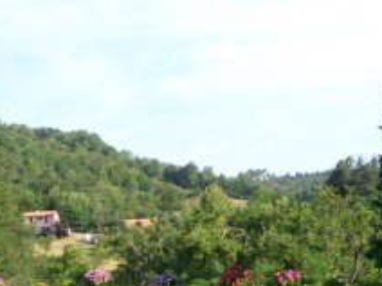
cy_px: 210
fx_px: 795
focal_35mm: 72
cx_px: 220
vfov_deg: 20.3
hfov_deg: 27.0
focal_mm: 6.1
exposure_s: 1/400
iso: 64
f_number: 2.7
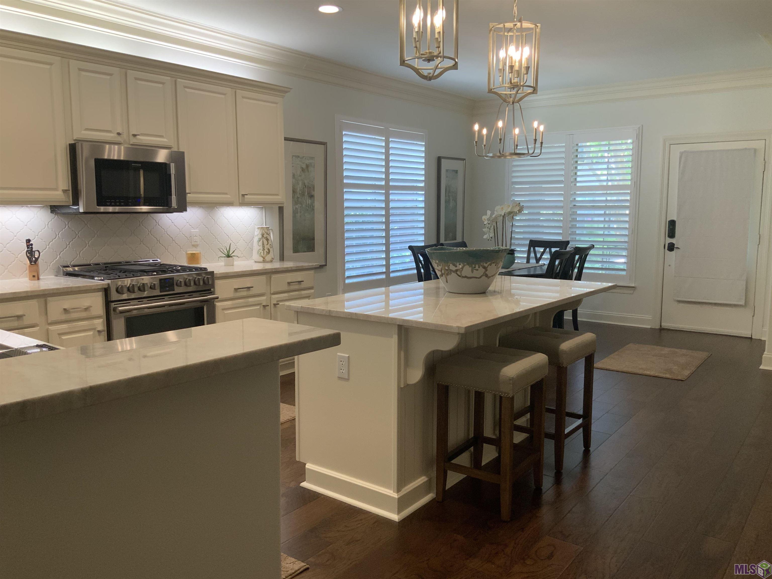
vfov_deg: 48.2
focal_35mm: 29
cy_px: 290
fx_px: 647
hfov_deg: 61.7
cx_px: 386
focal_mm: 3
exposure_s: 1/60
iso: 64
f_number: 1.8
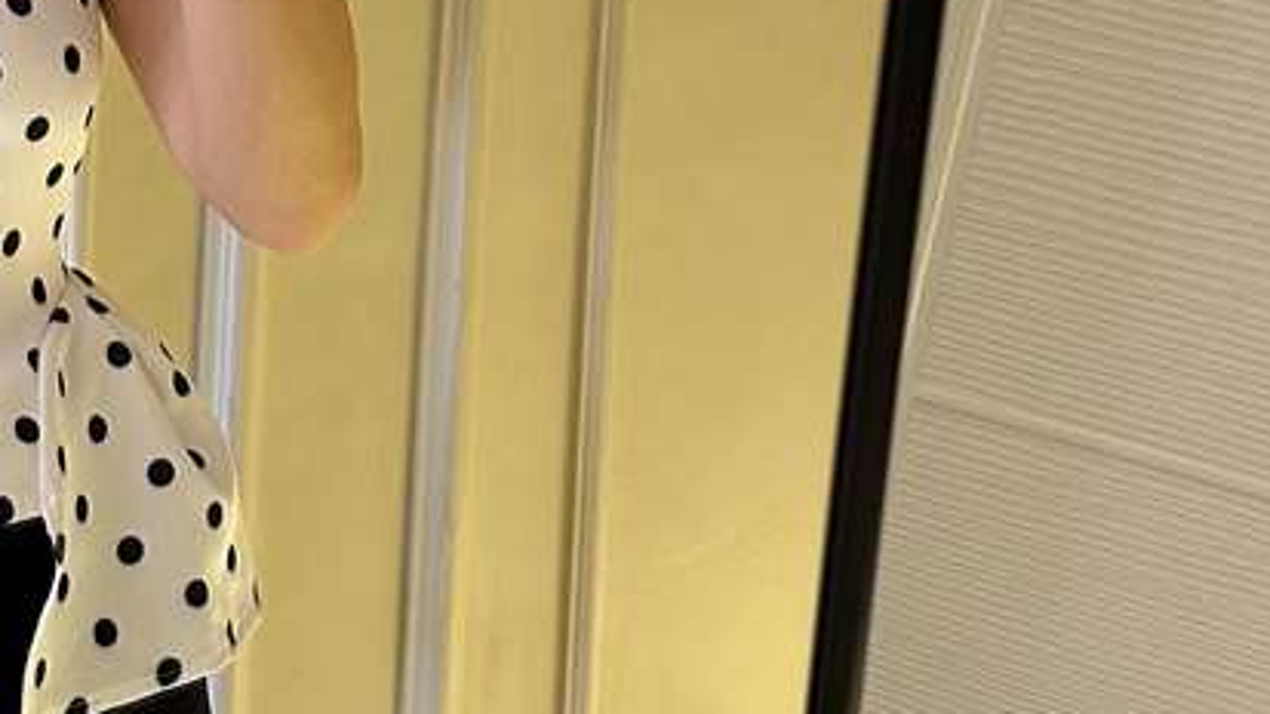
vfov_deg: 14.7
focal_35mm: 81
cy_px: 52
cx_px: 292
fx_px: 2727
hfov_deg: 25.8
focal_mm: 6.86
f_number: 1.78
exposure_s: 1/60
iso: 250
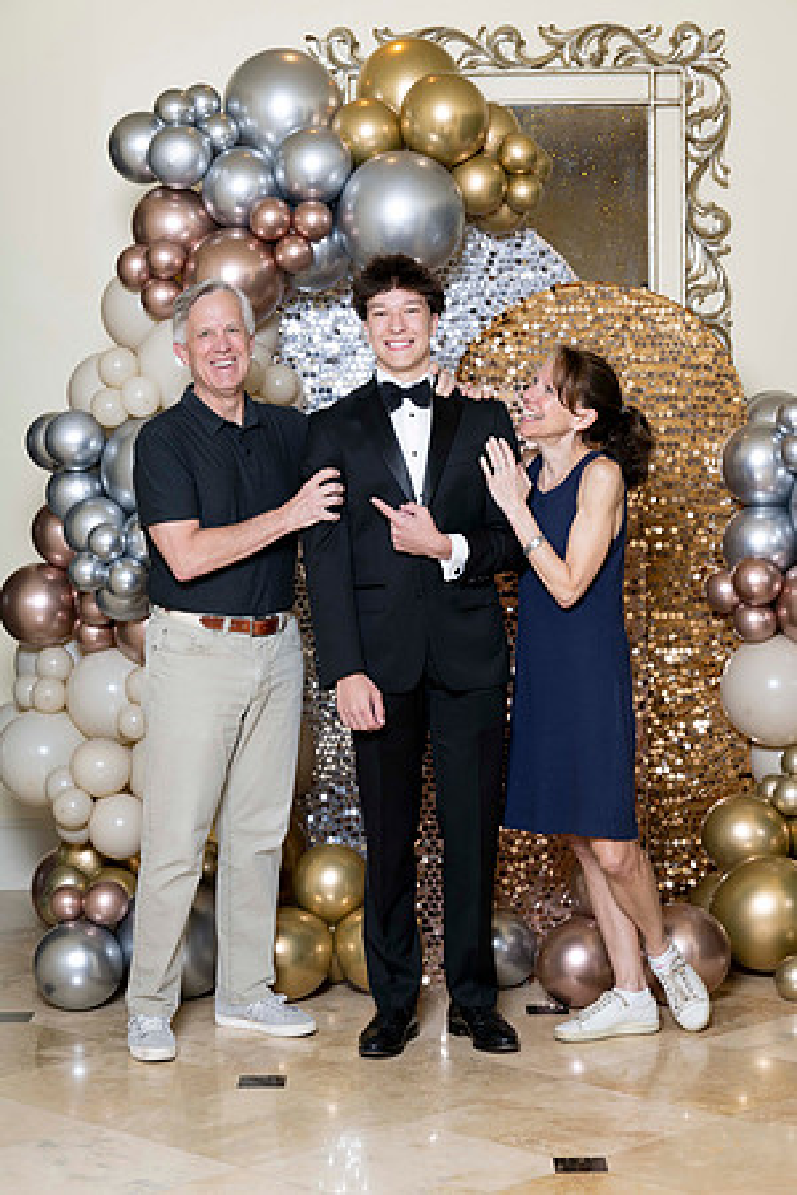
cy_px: 598
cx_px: 398
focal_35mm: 78
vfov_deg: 26.0
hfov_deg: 17.5
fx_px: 2590
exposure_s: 1/200
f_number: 5.6
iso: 250
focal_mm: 78
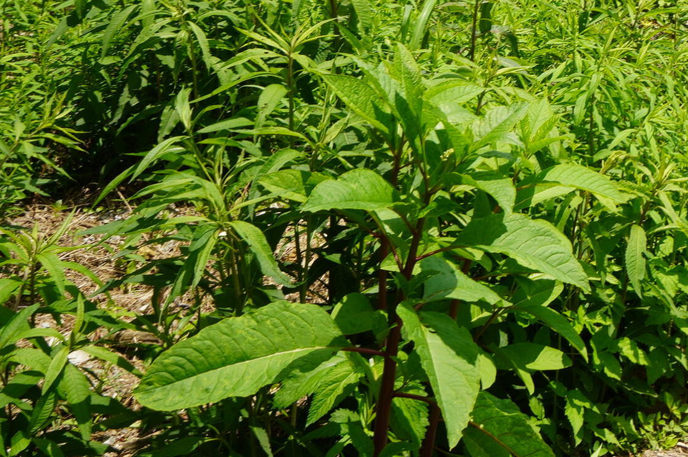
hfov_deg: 25.5
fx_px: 1394
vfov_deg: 17.4
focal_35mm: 73
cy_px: -152
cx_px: 774
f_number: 10
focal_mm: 18
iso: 100
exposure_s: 1/125
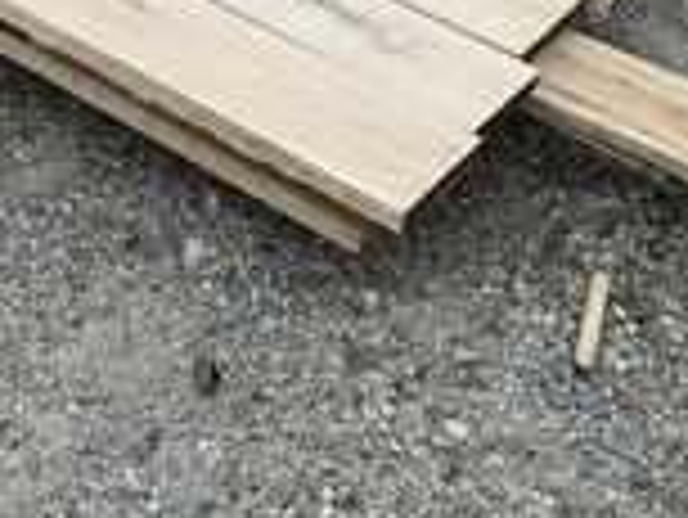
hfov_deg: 26.6
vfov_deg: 19.6
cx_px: 252
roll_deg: -4.9
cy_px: 9
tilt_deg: -35.8
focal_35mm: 73
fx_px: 1452
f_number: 1.8
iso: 25
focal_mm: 3
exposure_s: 1/318
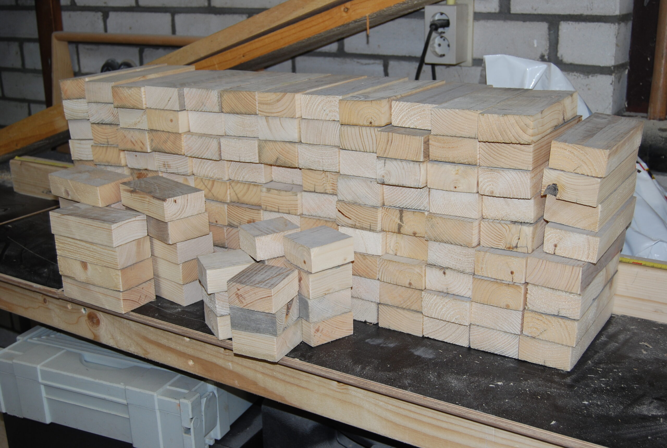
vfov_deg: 30.0
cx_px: 334
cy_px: 224
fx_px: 835
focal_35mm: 45
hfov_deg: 43.5
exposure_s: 1/60
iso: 200
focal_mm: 30
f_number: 4.2
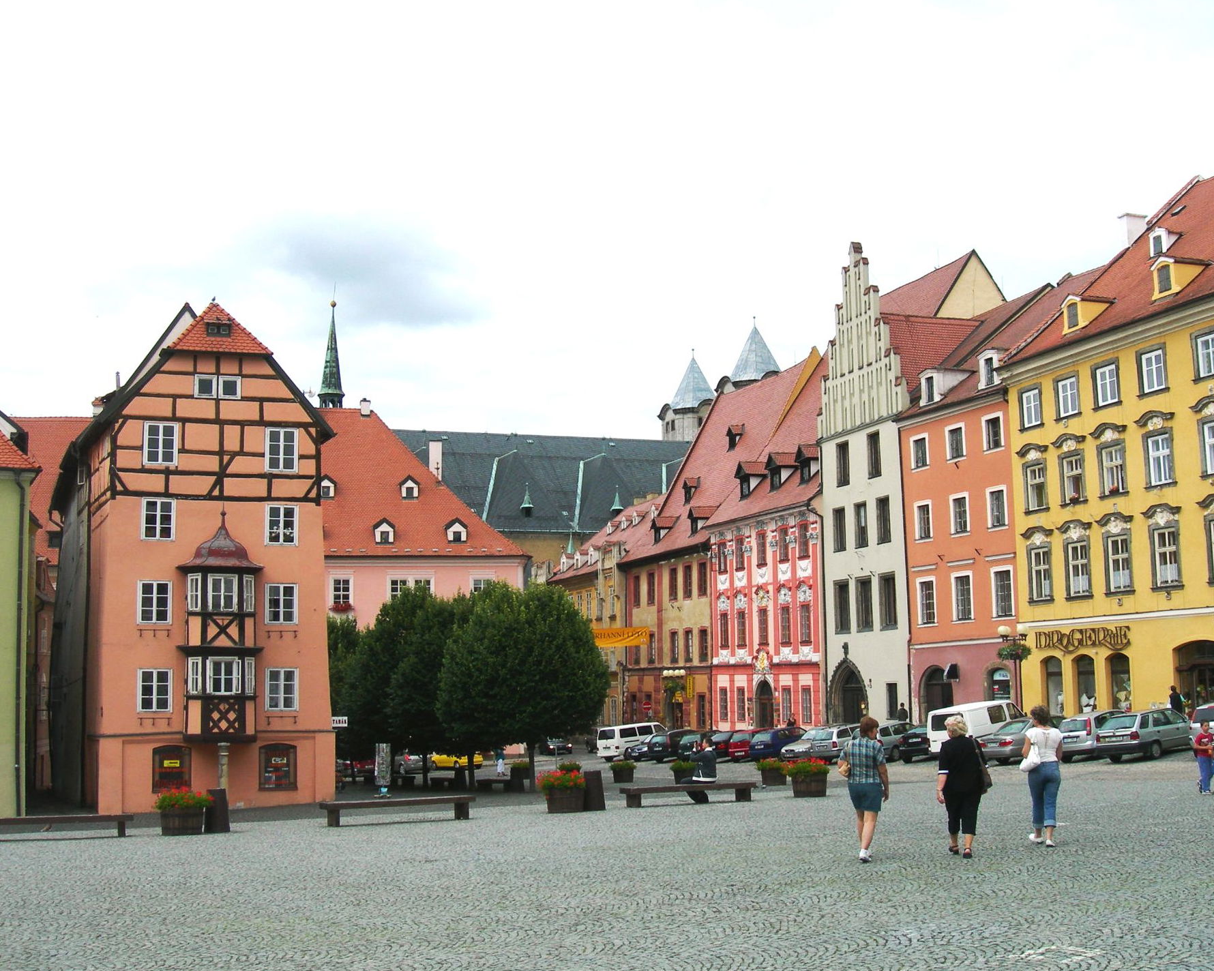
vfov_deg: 37.3
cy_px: 487
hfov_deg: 45.8
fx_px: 1437
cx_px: 644
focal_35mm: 40
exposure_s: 1/275
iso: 50
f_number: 4.8
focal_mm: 7.8
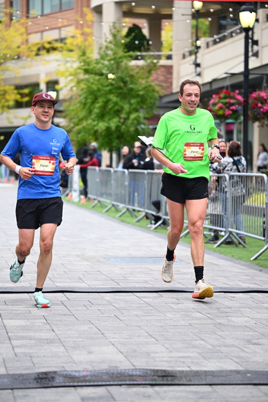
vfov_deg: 20.8
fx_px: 1094
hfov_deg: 14.0
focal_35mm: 98
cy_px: 201
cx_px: 134
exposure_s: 1/2000
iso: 1250
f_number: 2.8
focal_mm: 98
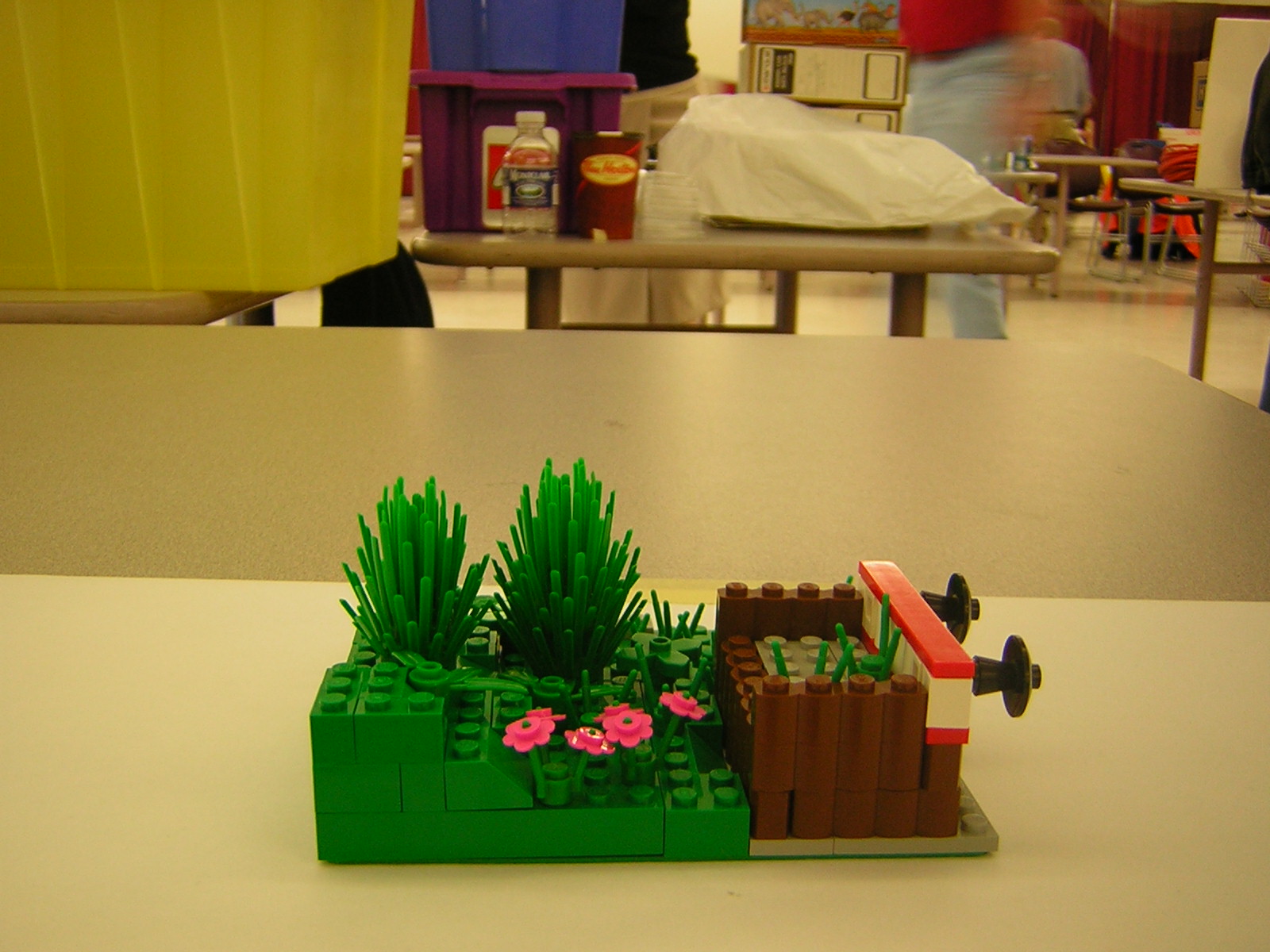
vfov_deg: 36.0
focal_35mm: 40
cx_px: 635
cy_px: 476
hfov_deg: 46.8
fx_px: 1468
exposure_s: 1/5.8
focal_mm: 5.2
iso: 50
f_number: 2.7
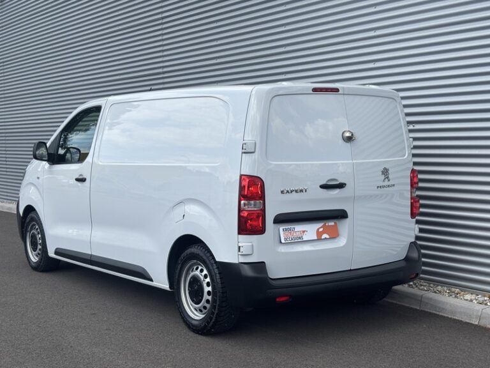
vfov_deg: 28.0
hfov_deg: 36.8
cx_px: 245
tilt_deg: -4.2
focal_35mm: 52
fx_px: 736
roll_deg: +0.4
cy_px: 184
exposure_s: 1/1984
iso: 32
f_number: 1.6
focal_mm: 5.96
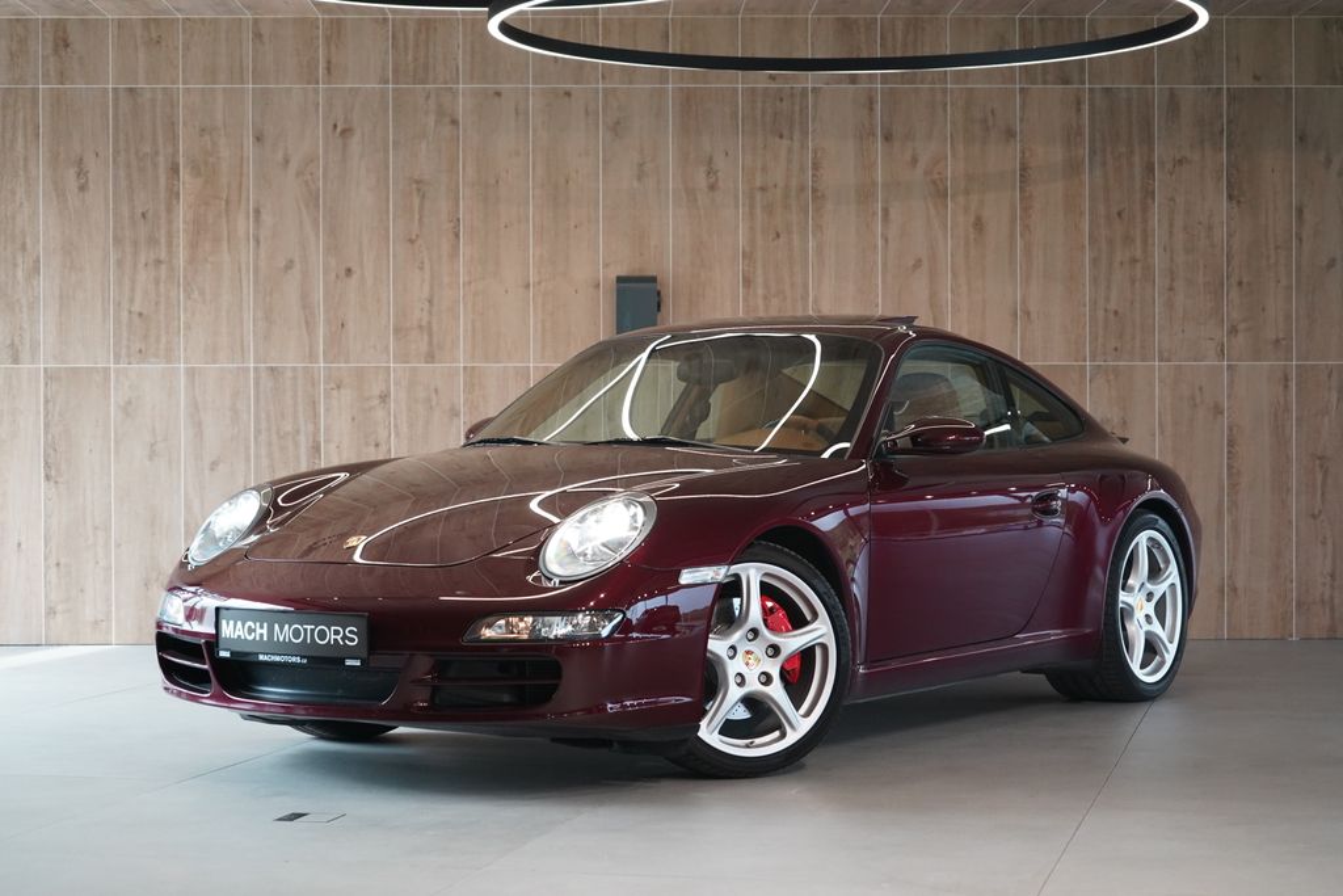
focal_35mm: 70
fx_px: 2612
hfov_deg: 28.8
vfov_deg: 19.5
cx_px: 672
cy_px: 448
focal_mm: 70
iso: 3200
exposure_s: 1/160
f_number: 5.6
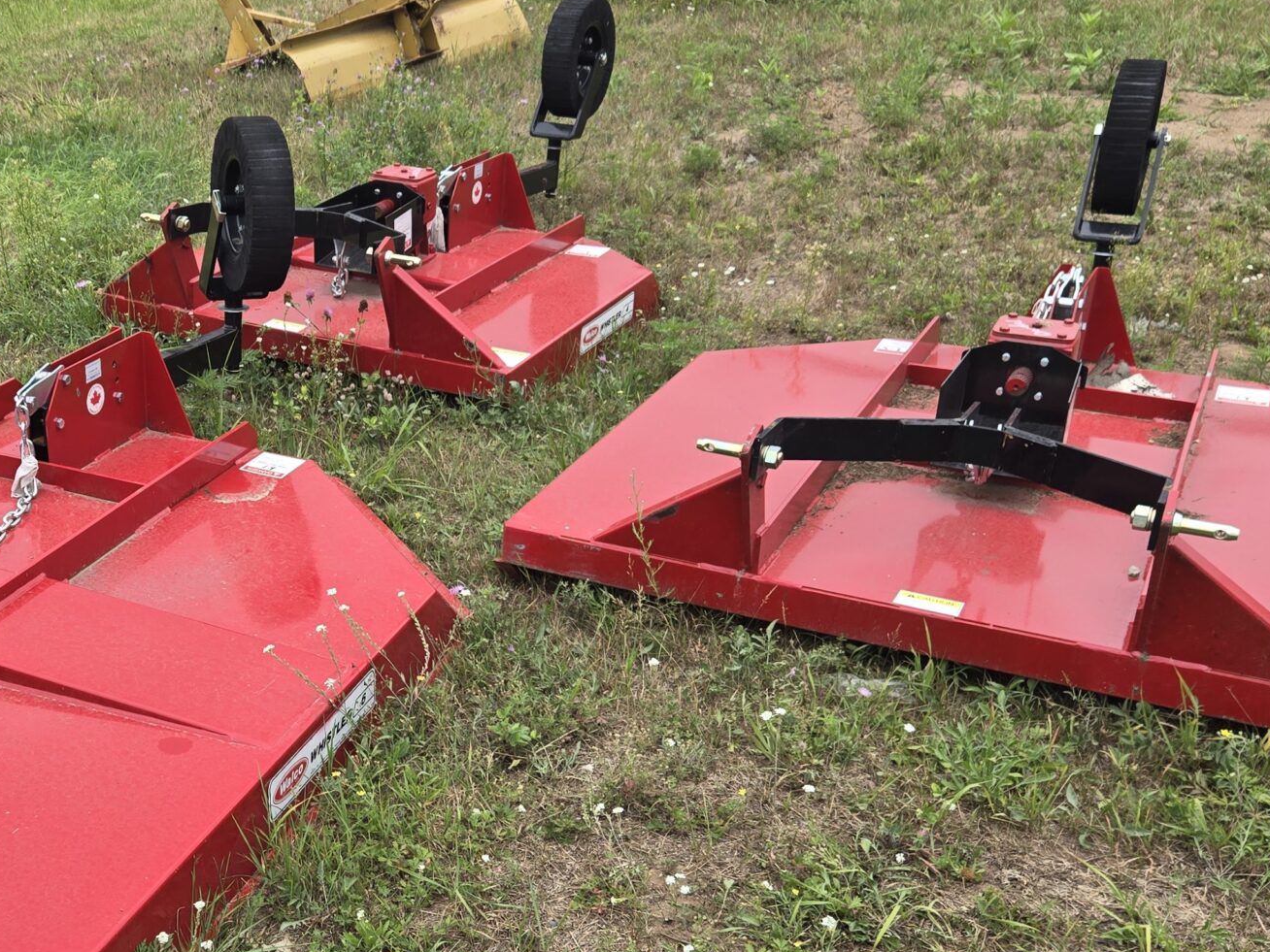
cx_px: 298
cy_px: 590
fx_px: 1651
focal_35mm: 45
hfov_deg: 40.7
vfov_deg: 32.0
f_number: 1.8
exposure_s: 1/563
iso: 25
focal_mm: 5.4
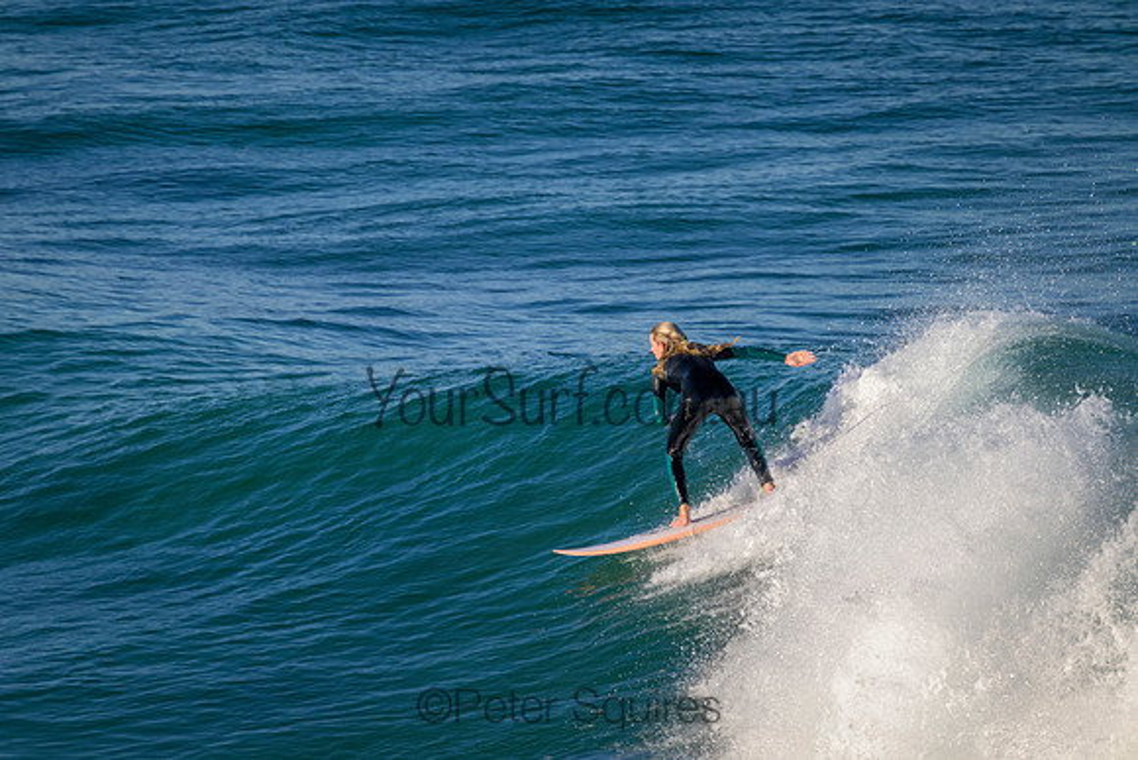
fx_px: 25294
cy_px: 380
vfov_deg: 1.7
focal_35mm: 800
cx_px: 569
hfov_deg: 2.6
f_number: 11
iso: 1800
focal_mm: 800
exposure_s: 1/2000
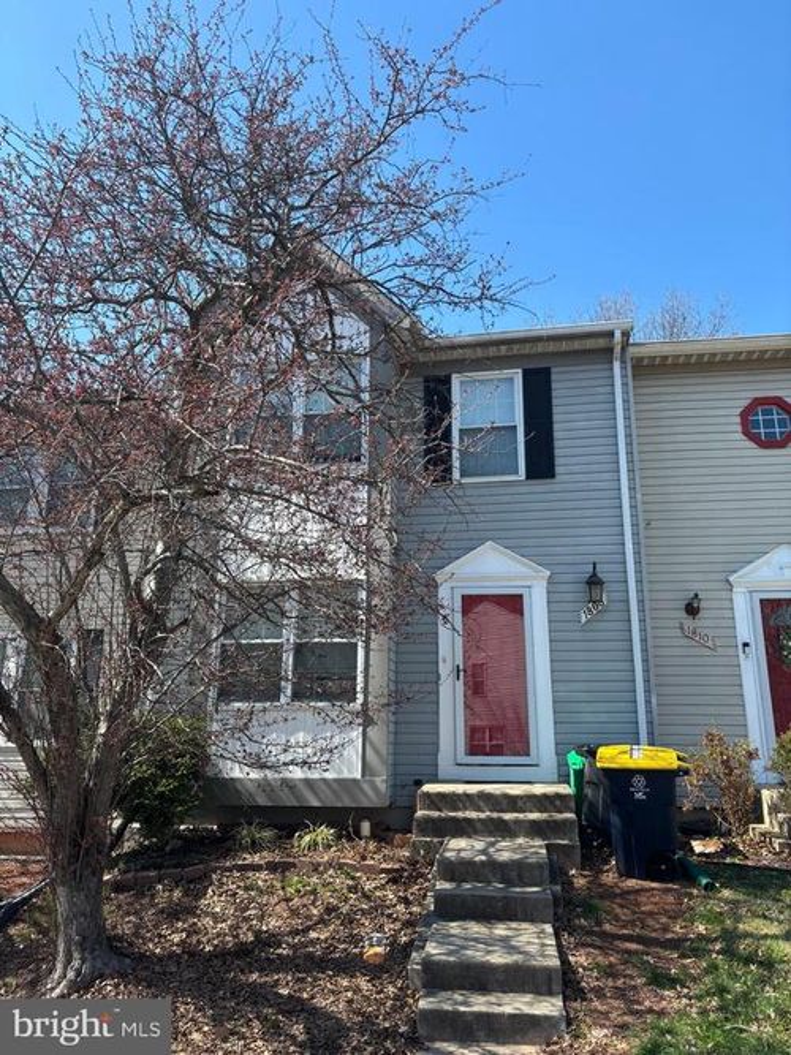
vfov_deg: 67.3
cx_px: 396
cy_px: 528
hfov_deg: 53.0
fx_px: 792
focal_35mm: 26
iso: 50
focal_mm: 5.96
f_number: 1.6
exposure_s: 1/1381
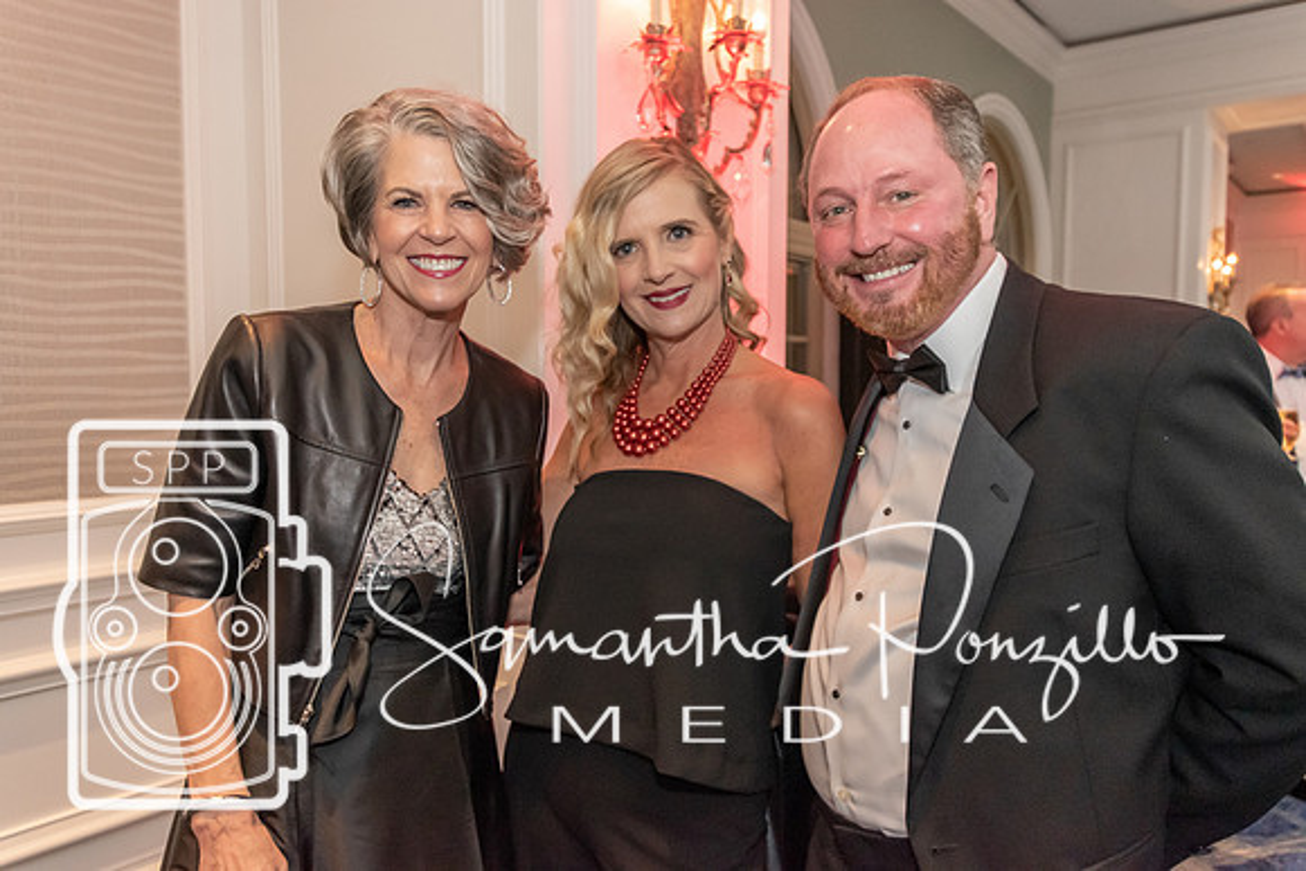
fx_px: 980
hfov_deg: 67.4
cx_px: 653
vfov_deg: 48.0
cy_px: 436
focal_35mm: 27
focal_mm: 18
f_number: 3.5
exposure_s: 1/60
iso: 2500
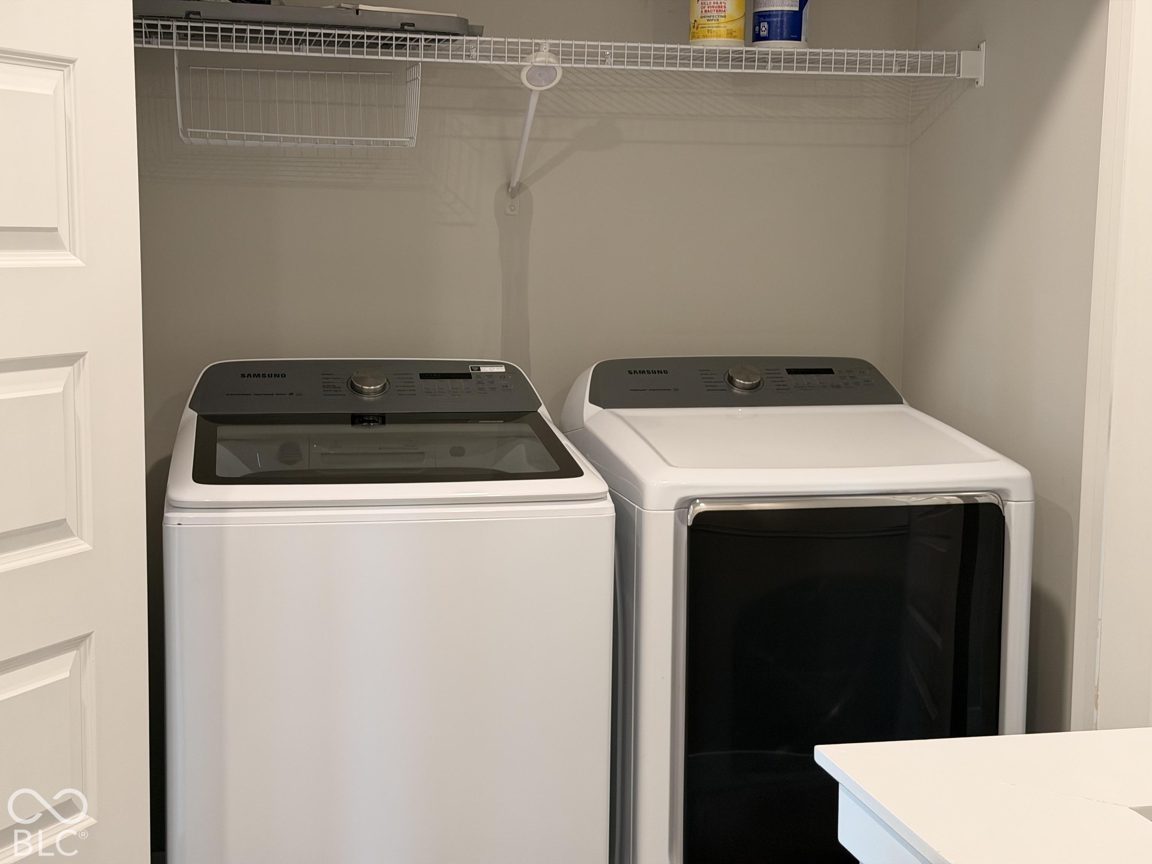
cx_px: 576
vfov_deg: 30.3
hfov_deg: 39.7
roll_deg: -0.3
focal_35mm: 48
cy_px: 432
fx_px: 1597
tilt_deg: -7.7
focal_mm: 6.76
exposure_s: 1/60
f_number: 1.78
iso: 160
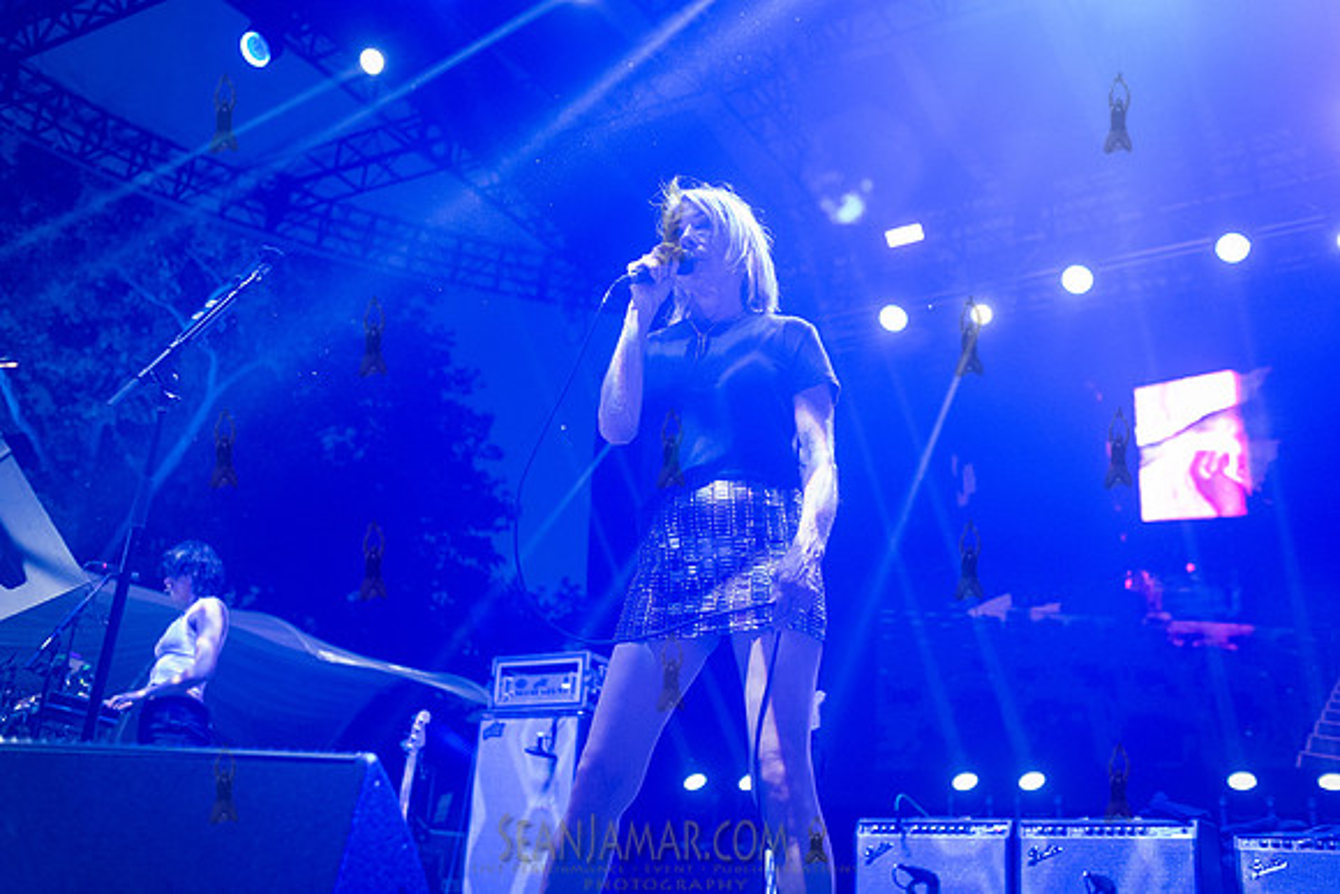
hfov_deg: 54.4
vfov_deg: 37.9
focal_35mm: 35
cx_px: 670
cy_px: 447
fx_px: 1303
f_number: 3.2
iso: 6400
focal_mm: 35
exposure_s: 1/320
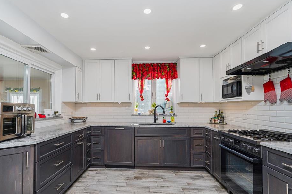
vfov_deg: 67.2
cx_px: 132
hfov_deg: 89.8
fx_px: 146
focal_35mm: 18
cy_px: 105
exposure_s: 1/50
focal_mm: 16
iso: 64
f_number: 5
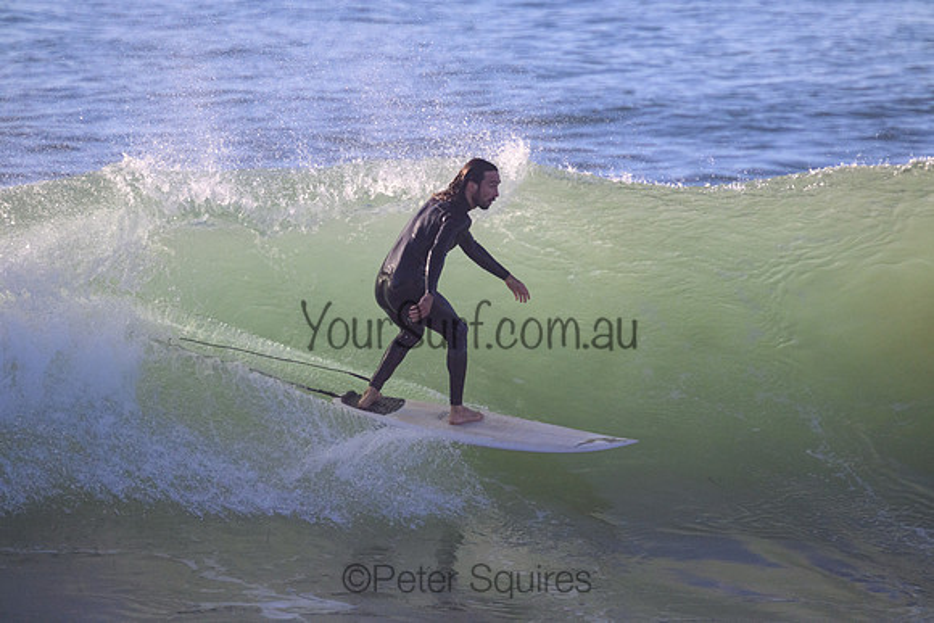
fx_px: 20759
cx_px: 467
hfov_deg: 2.6
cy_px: 312
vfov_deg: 1.7
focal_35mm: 800
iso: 1800
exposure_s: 1/2000
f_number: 11
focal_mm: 800
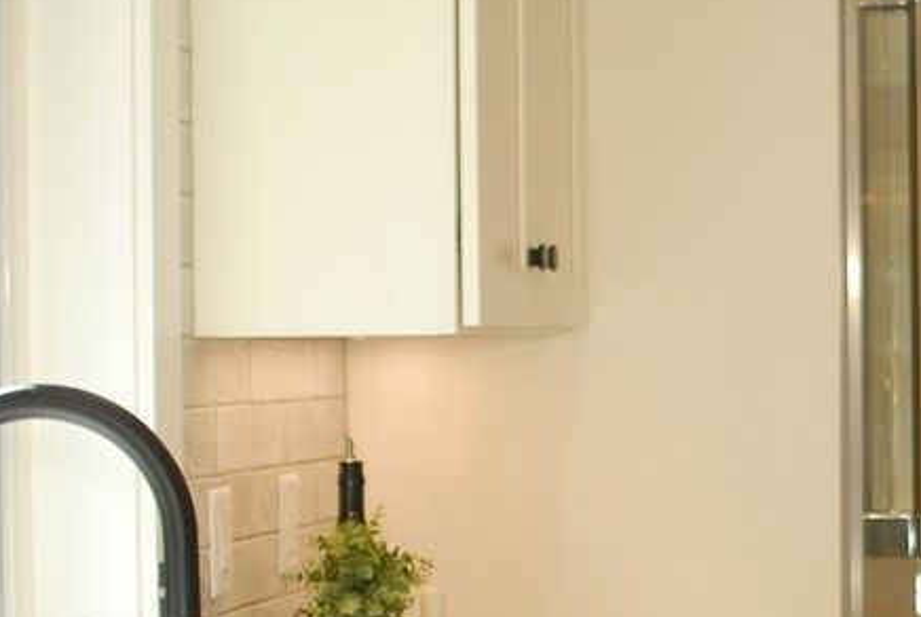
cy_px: 540
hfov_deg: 16.5
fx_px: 3155
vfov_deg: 11.1
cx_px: 657
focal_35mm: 123
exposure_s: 1/160
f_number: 2.5
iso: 100
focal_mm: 35
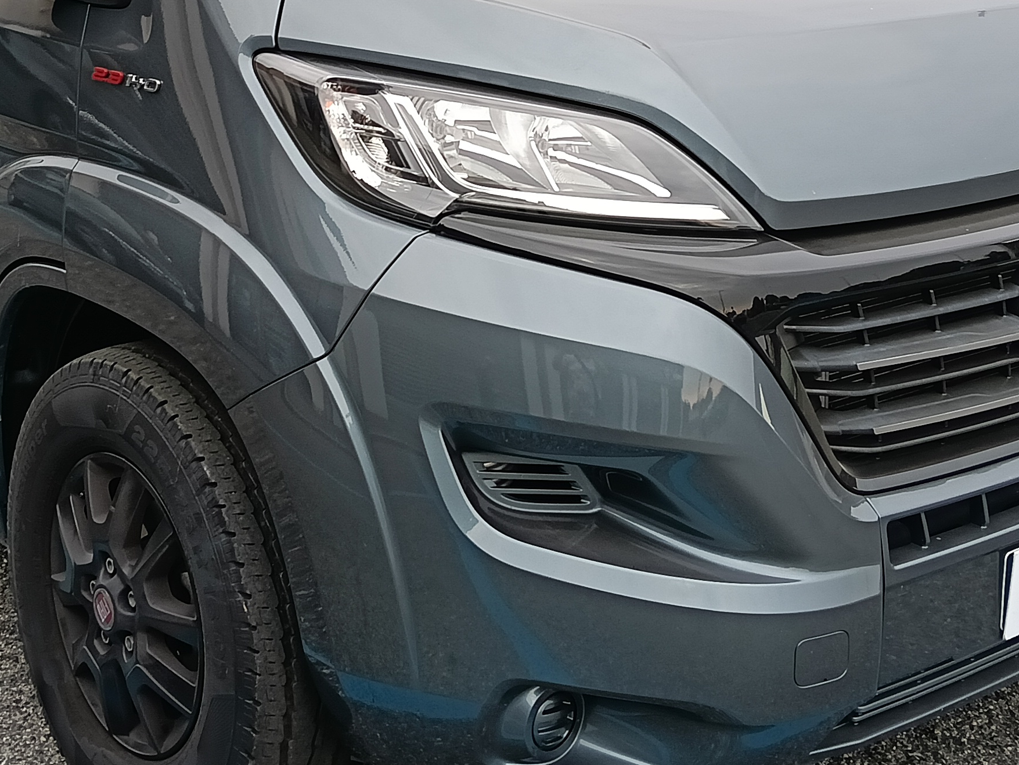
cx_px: 375
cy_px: 9
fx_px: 1855
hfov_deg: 30.6
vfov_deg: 22.4
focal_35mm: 63
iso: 125
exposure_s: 1/100
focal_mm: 3.98
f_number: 1.8
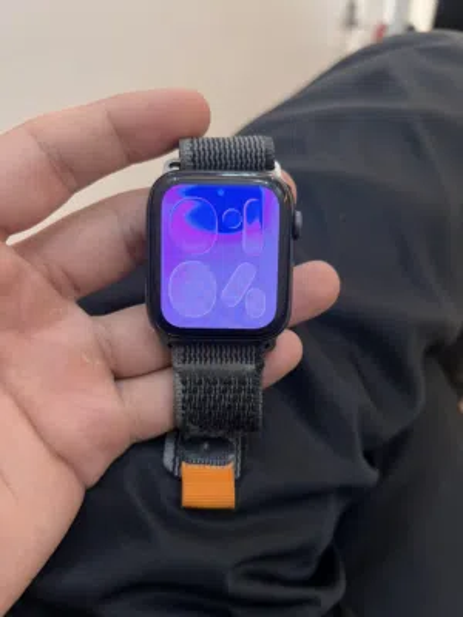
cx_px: 232
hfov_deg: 53.1
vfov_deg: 67.3
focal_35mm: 26
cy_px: 308
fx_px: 464
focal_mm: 5.7
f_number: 1.5
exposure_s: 1/50
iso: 125
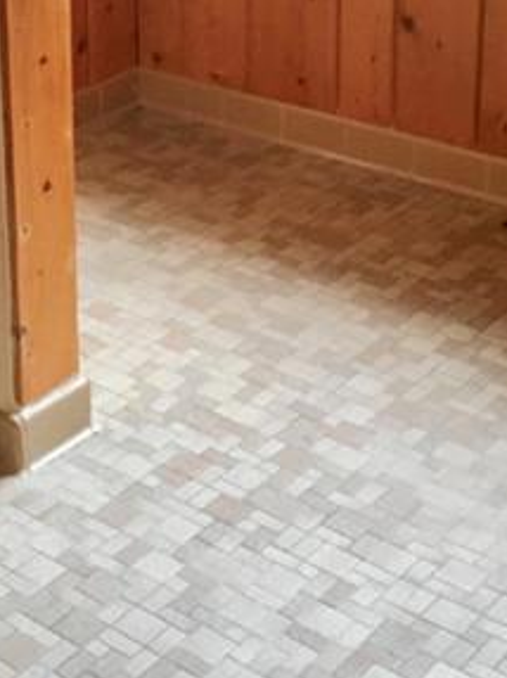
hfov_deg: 17.9
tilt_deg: -17.8
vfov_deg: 24.1
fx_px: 1526
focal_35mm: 78
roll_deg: +3.7
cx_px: -100
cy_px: 33
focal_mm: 4.15
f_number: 2.2
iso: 160
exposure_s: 1/30
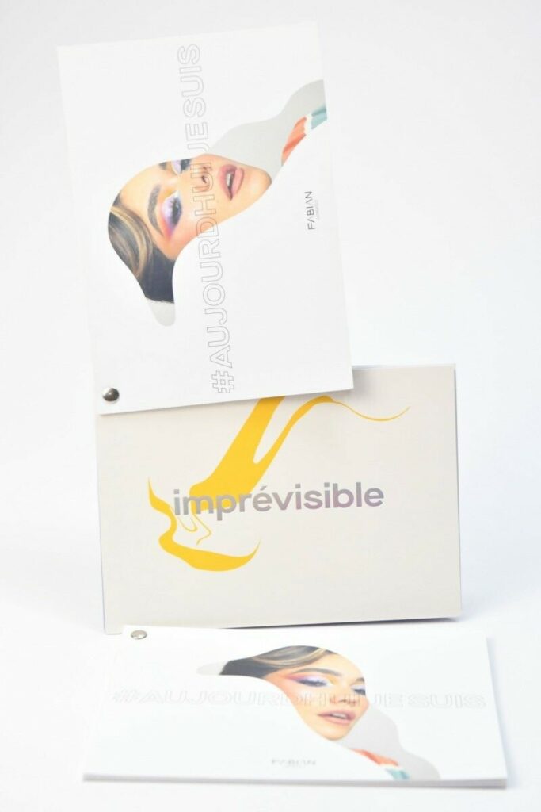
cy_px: 406
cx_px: 270
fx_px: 1690
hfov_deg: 18.2
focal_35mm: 75
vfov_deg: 27.0
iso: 2500
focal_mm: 50
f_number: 8
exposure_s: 1/250
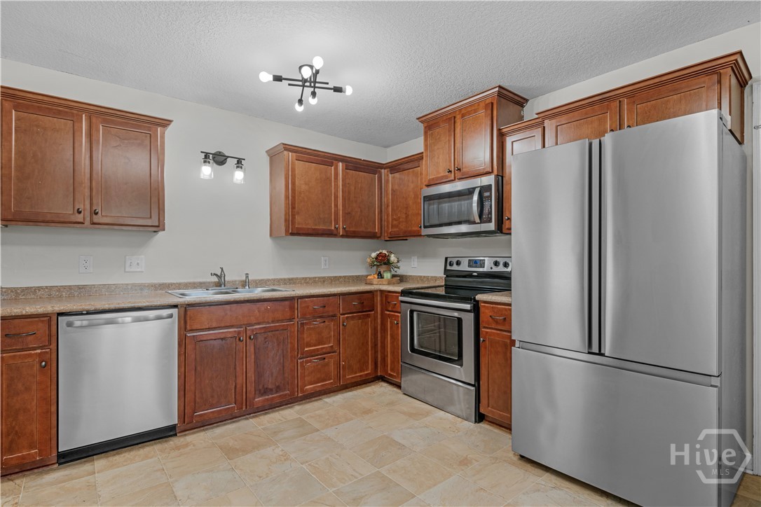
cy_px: 254
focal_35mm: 16
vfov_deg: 72.1
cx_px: 380
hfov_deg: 95.0
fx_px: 349
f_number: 8
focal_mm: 11
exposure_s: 1/5
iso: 250
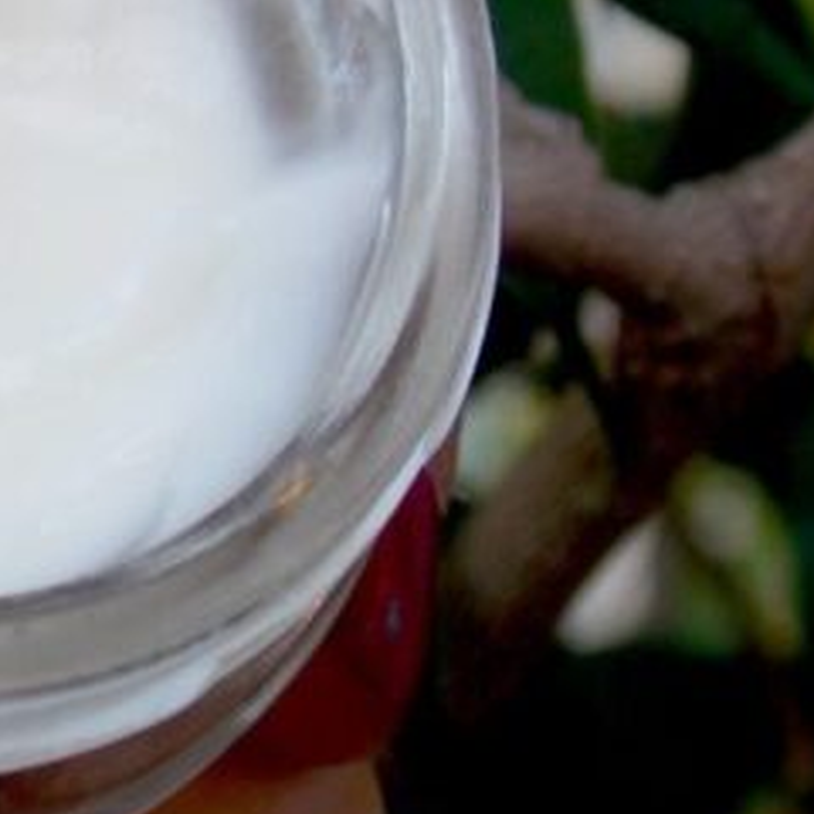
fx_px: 4895
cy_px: 210
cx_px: -285
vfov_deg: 9.5
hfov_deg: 9.3
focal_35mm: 184
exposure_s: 1/40
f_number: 4.1
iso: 80
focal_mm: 11.5
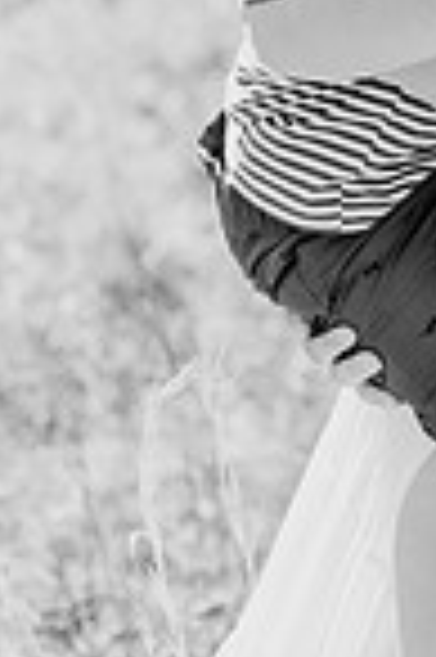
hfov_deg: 8.7
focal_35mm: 154
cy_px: -158
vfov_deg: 13.0
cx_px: 625
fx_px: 2804
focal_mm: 50
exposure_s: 1/800
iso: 100
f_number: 2.8
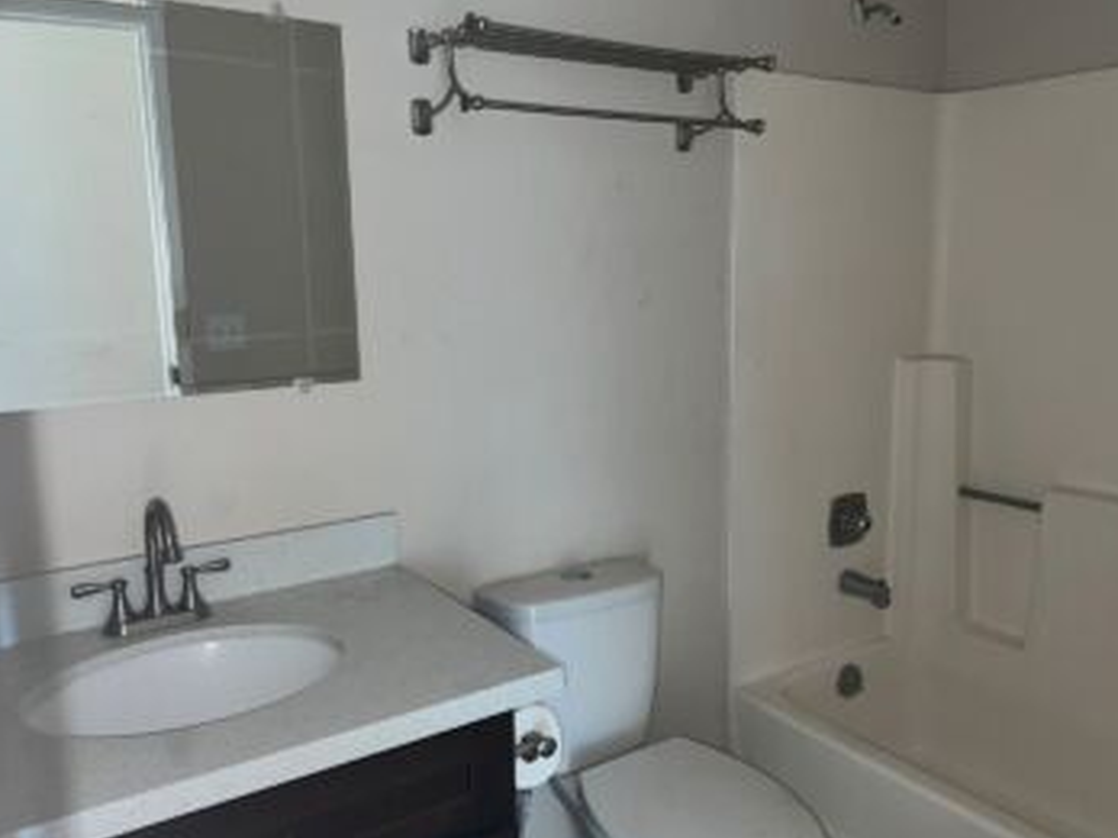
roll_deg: +0.9
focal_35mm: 30
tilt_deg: -10.5
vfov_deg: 46.8
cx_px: 612
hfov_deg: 59.9
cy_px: 422
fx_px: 969
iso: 100
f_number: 1.5
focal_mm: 5.7
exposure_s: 1/10
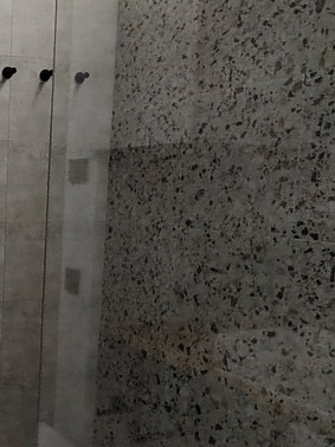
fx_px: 581
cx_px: -86
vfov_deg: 41.9
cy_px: 273
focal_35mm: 45
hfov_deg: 27.5
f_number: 2.2
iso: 181
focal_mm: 1.42
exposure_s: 1/50
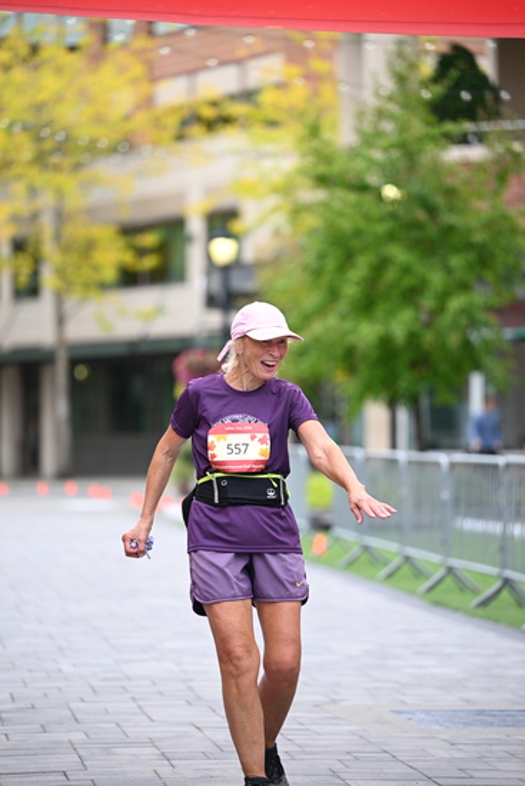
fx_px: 3060
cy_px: 393
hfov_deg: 9.8
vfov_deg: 14.6
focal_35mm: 140
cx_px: 262
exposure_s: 1/1000
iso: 400
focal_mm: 140
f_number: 2.8
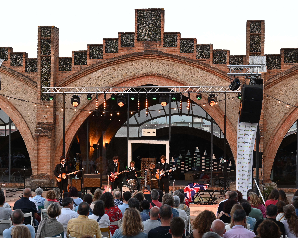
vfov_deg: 20.9
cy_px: 150
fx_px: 644
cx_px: 126
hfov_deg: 26.0
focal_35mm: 73
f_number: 6.3
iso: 800
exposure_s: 1/100
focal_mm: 49
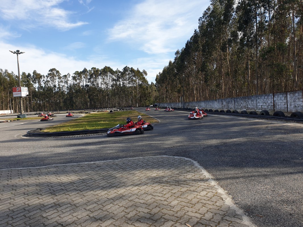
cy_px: 114
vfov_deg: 53.1
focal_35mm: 26
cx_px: 152
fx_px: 228
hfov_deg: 67.3
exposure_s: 1/919
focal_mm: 4.3
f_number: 2.4
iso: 50
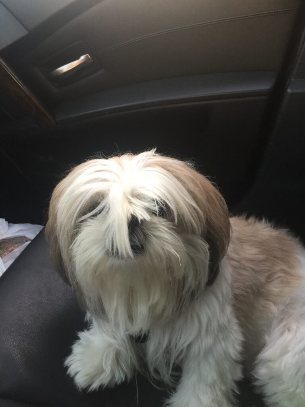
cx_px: 152
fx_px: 341
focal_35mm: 29
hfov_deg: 48.2
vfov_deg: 61.7
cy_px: 204
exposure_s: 1/30
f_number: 2.2
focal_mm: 4.15
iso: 40
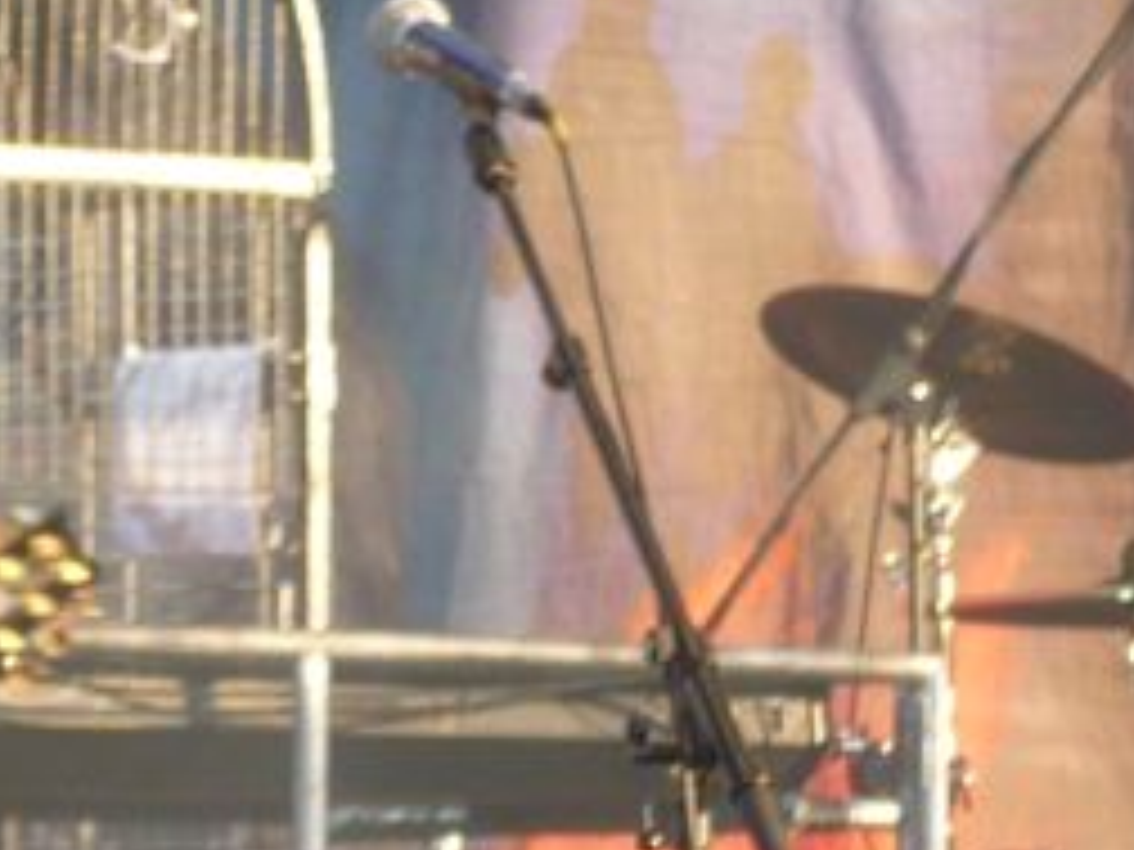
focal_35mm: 381
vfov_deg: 3.9
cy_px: 643
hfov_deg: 5.2
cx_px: 94
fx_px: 12481
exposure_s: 1/40
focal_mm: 16.4
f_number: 5.6
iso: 100
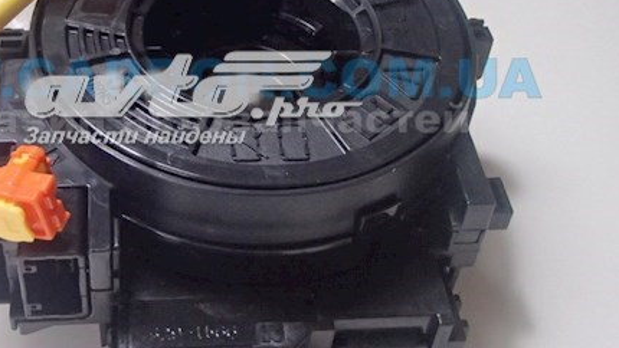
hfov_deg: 34.4
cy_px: 95
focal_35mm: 60
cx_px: 189
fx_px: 985
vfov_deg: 19.9
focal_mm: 6.64
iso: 800
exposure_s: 1/125
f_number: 4.7
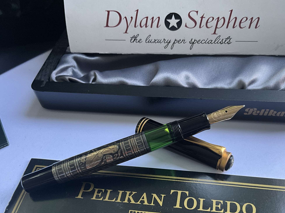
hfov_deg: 48.8
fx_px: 313
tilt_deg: -50.8
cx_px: 166
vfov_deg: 37.4
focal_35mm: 38
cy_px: 137
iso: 80
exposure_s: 1/60
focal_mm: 3
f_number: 1.8
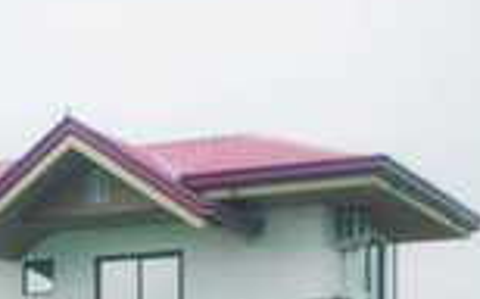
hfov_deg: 15.6
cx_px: 42
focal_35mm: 132
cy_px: 483
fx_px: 1726
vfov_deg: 9.6
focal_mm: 40
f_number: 4
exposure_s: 1/1000
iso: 640
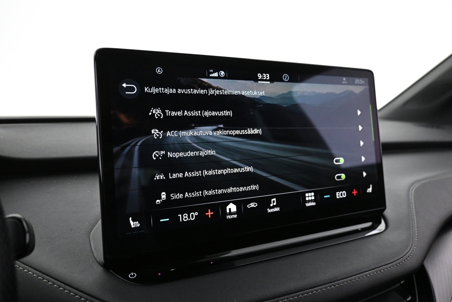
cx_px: 244
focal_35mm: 26
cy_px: 146
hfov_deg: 69.3
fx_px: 326
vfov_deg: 49.6
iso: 4000
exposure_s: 1/80
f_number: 3.5
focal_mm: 16
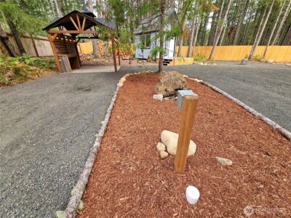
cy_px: 109
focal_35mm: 13
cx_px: 146
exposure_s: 1/138
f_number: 2.2
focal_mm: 2.2
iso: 50
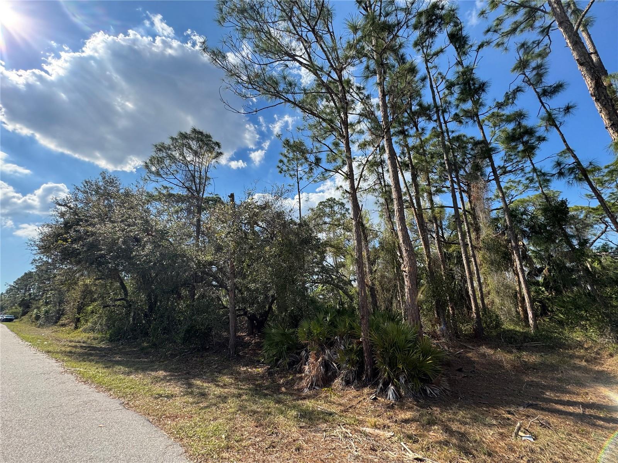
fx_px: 250
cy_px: 232
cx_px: 309
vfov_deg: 85.7
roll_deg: -0.2
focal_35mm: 14
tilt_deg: +18.9
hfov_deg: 102.1
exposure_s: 1/1217
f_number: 2.2
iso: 50
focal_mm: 2.22
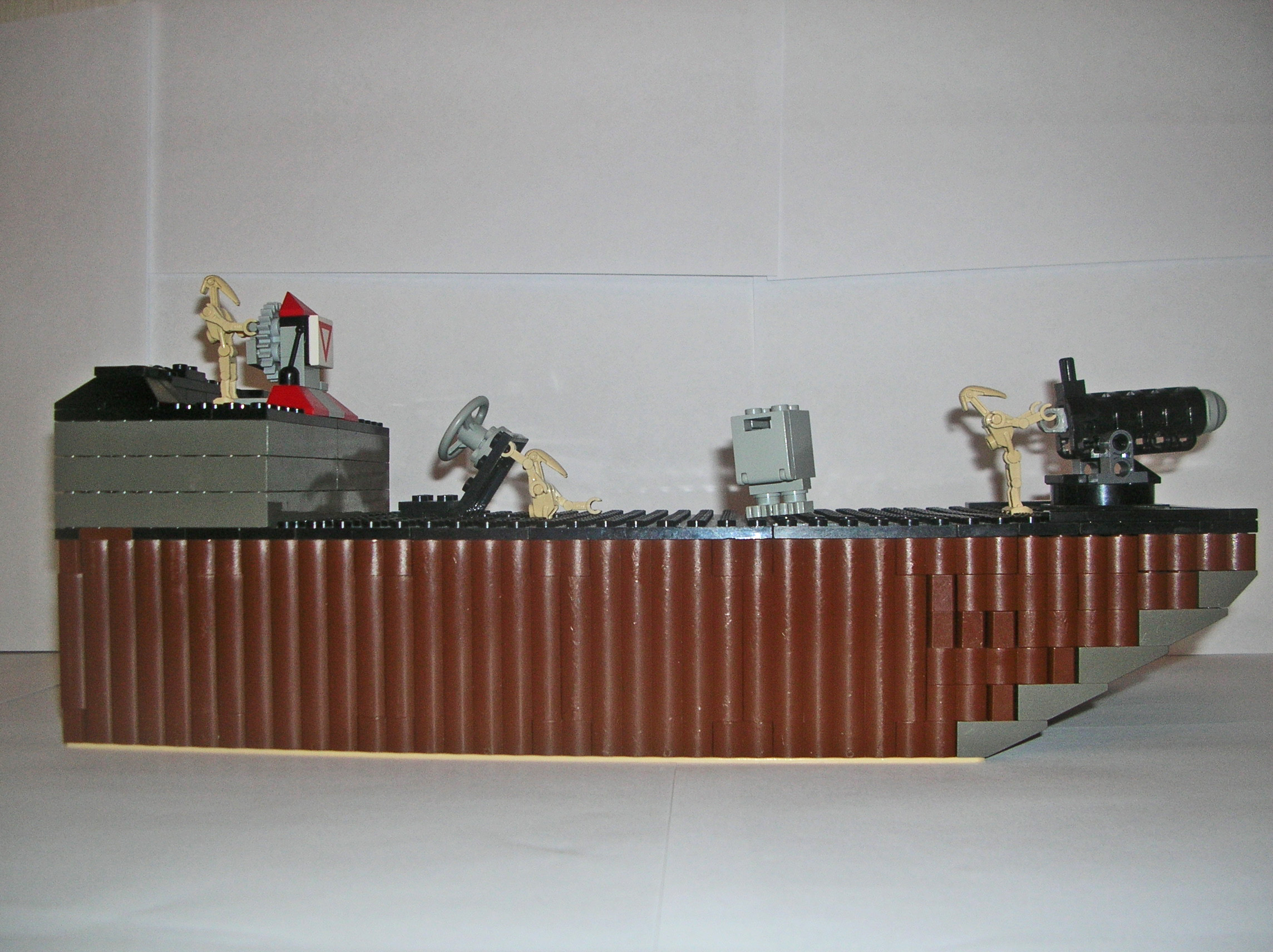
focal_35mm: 35
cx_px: 636
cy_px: 476
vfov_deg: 40.6
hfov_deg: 52.7
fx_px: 1286
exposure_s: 1/60.1
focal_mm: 5.8
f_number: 2.8
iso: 50
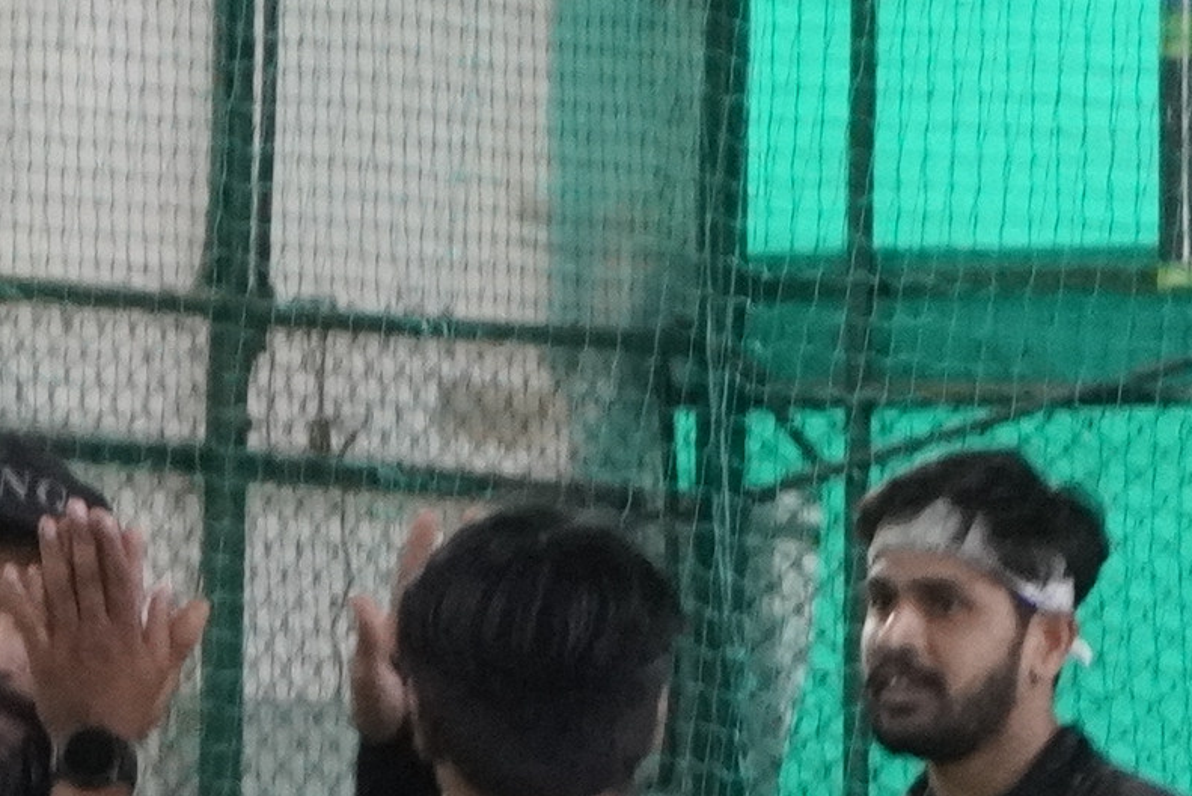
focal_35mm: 402
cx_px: -365
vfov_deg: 3.4
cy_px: 591
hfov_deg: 5.1
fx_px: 13315
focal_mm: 50
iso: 4000
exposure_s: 1/200
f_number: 5.6
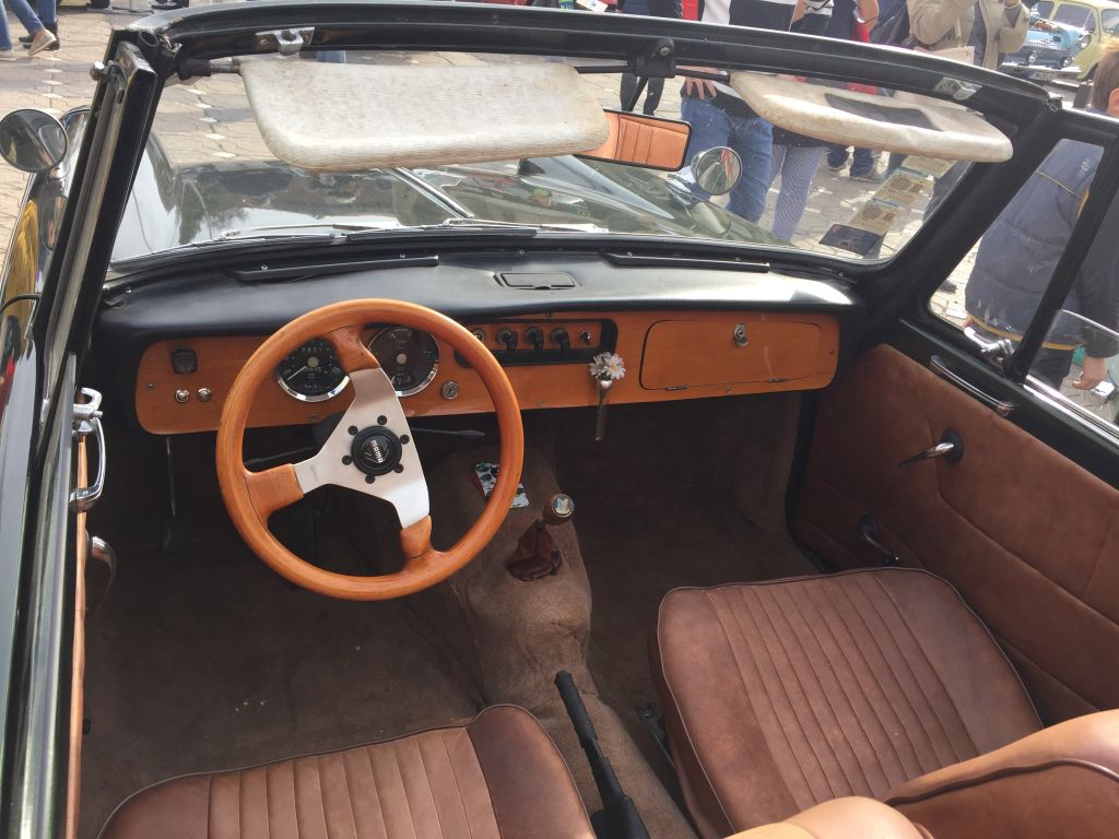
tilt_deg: -26.3
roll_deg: -8.7
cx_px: 560
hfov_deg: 61.7
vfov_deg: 48.2
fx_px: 937
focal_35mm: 29
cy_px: 420
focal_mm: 4.15
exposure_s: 1/514
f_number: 2.2
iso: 32
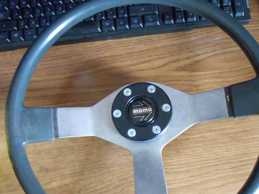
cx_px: 145
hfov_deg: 42.9
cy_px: 118
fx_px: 329
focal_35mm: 44
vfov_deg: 32.8
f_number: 3.5
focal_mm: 4.6
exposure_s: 1/3
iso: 800
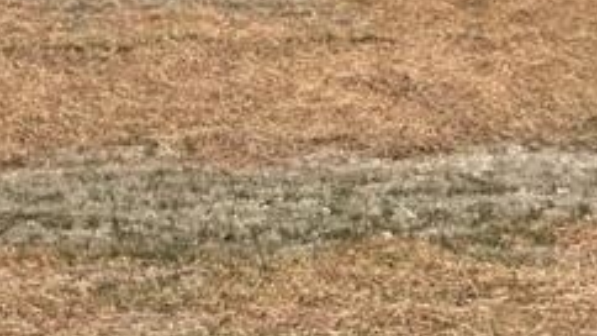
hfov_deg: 27.2
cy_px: -237
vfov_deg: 14.5
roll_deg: +0.2
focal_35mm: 75
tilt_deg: -1.9
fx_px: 1187
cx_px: 59
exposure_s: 1/5376
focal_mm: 5.1
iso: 32
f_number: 1.6
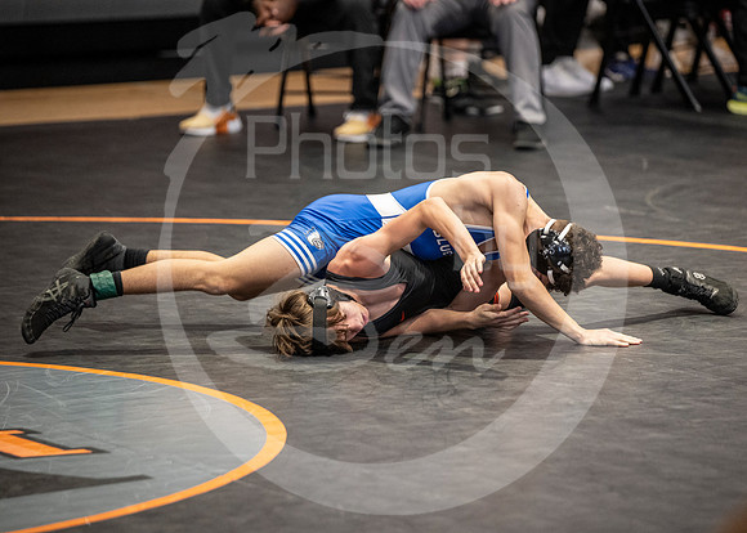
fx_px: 4804
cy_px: 288
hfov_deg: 8.9
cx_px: 433
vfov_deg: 6.4
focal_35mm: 227
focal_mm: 200
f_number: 2.8
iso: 3200
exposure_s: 1/1000
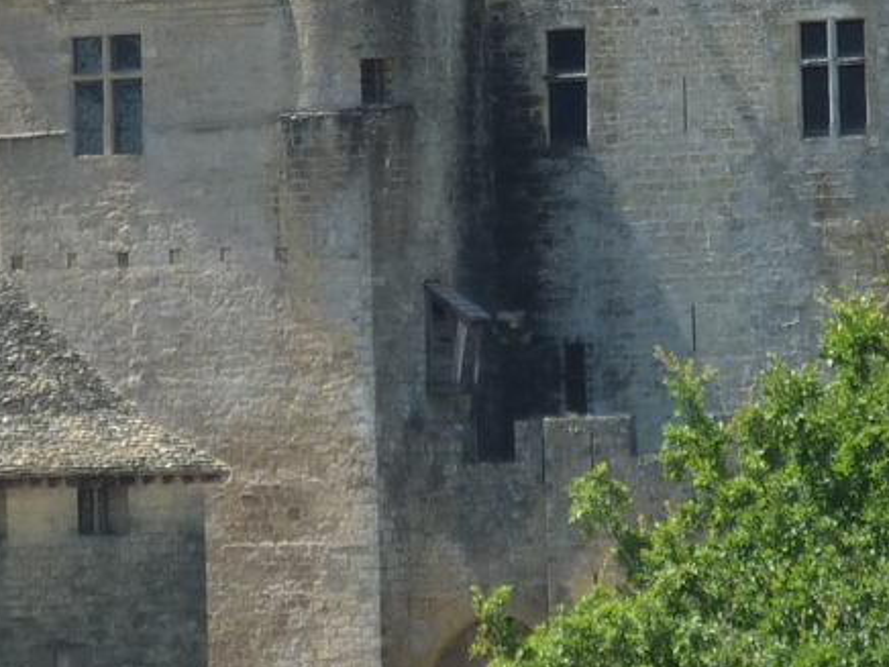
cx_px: 375
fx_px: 11223
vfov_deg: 3.4
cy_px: 139
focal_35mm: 437
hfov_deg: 4.5
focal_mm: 19.5
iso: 125
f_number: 4.4
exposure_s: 1/400
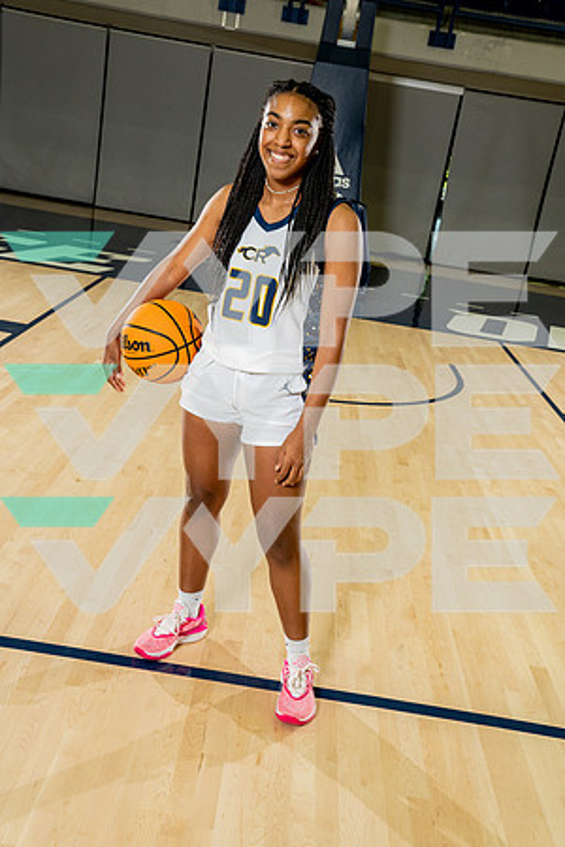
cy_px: 424
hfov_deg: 35.1
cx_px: 282
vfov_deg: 50.7
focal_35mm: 38
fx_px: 895
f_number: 7.1
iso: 640
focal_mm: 38
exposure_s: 1/250
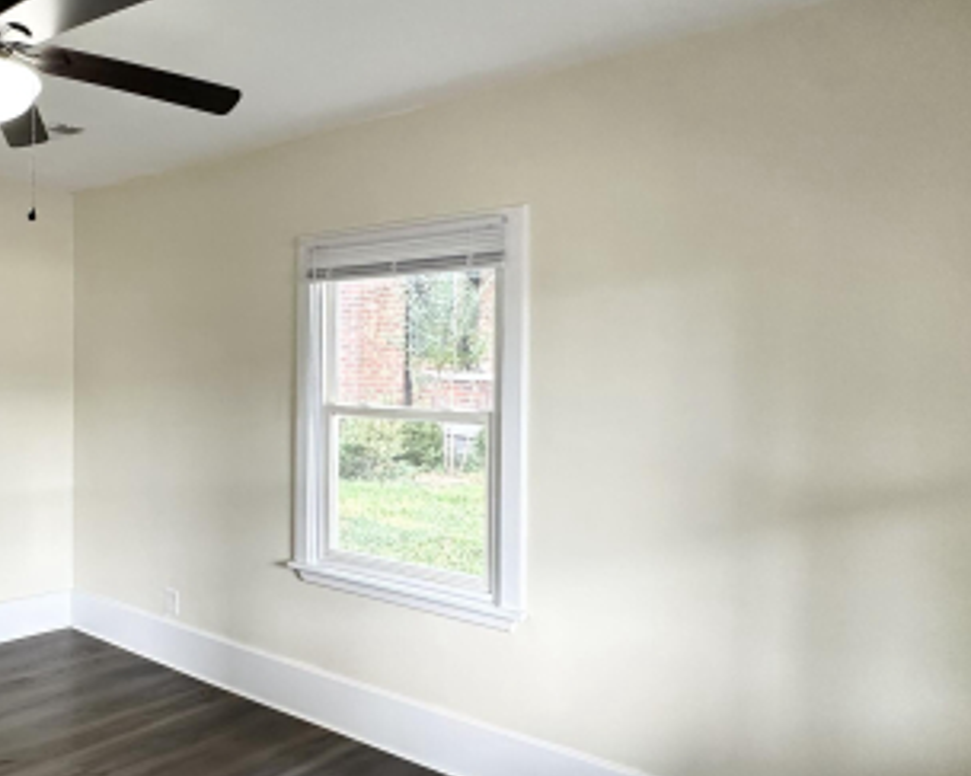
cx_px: 161
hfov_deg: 53.8
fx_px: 862
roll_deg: -1.1
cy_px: 377
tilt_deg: -1.1
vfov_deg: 48.5
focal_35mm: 30
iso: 250
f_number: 2.2
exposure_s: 1/120
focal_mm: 2.22
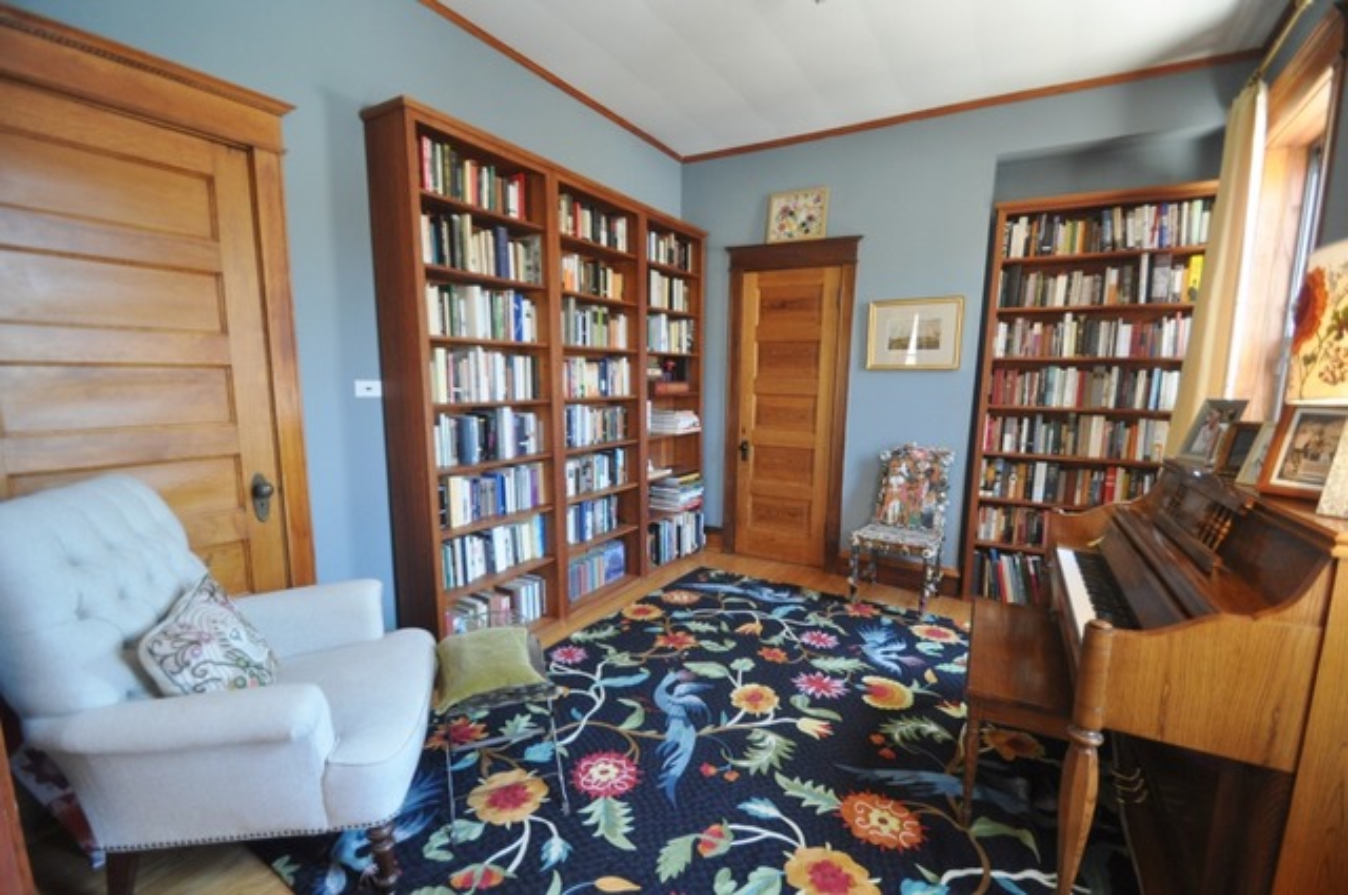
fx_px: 561
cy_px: 448
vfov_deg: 77.2
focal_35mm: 15
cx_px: 674
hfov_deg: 100.5
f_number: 3.5
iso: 800
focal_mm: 10
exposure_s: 1/30
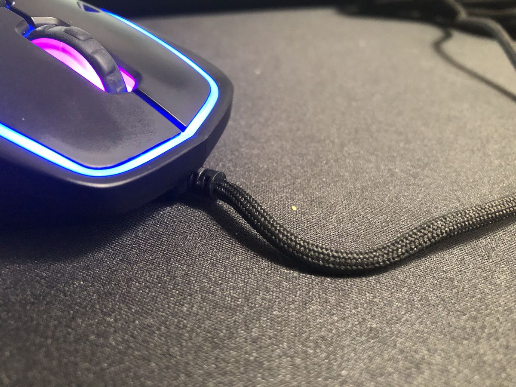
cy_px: 194
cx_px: 258
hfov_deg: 63.4
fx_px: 417
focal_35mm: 28
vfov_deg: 49.7
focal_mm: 3.99
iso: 100
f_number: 1.8
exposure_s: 1/12
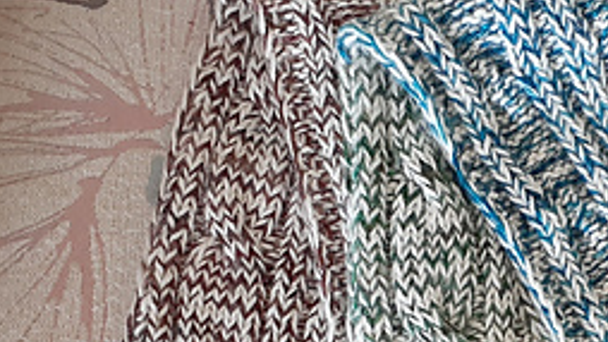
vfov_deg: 15.6
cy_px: 435
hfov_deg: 27.4
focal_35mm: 74
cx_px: 570
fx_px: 1193
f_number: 1.9
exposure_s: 1/25
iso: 400
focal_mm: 3.6
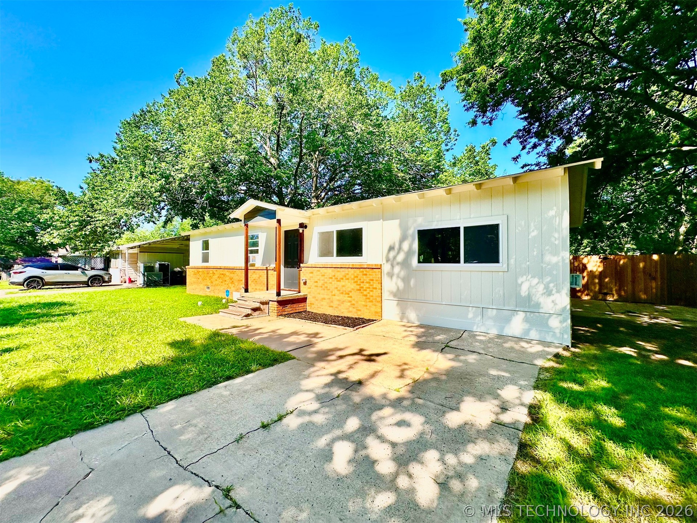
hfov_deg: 102.1
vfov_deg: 85.7
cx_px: 348
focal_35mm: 14
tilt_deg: +1.3
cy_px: 262
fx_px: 282
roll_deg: -0.7
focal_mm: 2.22
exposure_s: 1/1855
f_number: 2.2
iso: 40
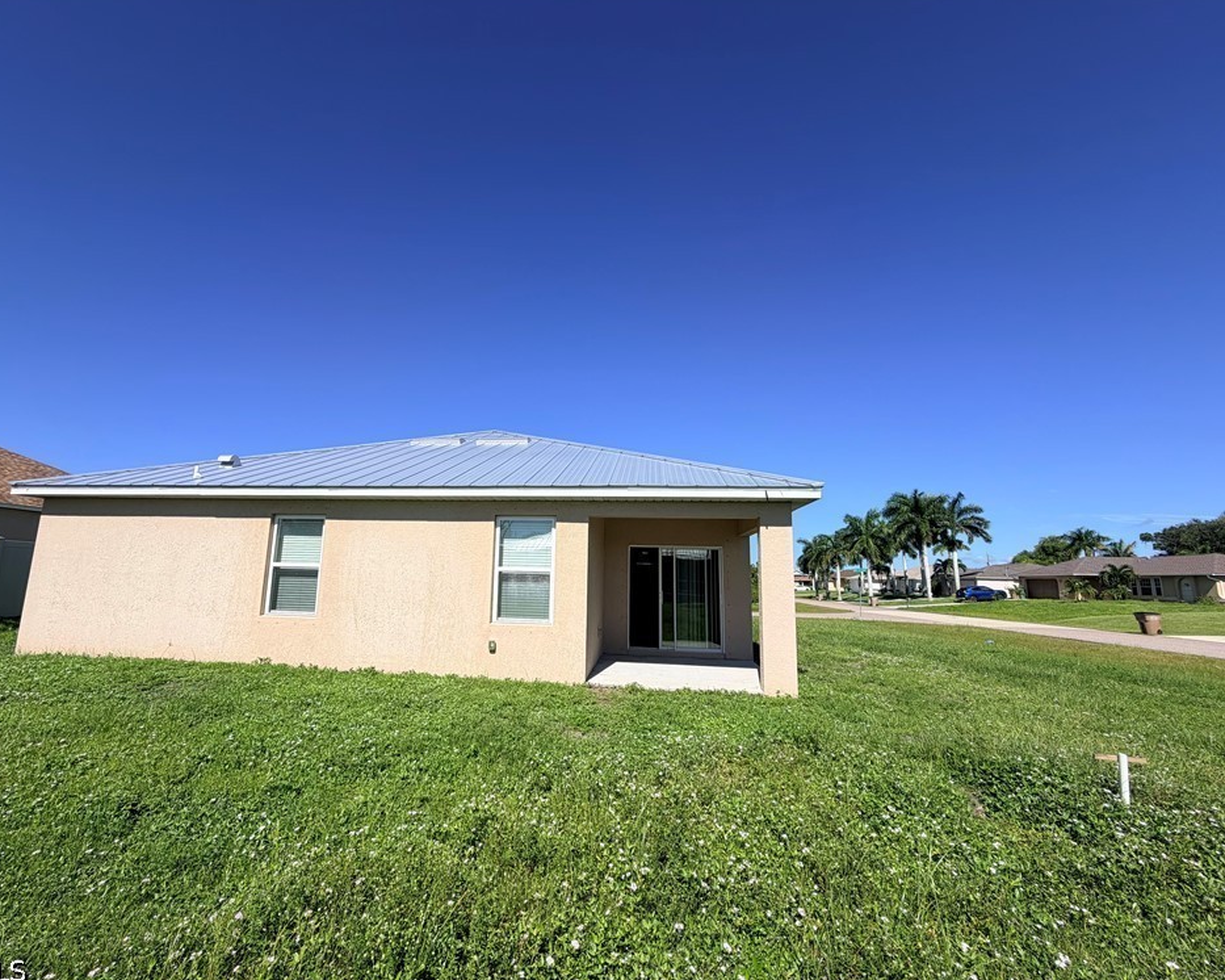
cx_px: 575
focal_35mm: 15
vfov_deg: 84.0
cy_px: 489
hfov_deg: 96.7
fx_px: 544
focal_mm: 2.22
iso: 20
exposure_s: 1/1068
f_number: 2.2
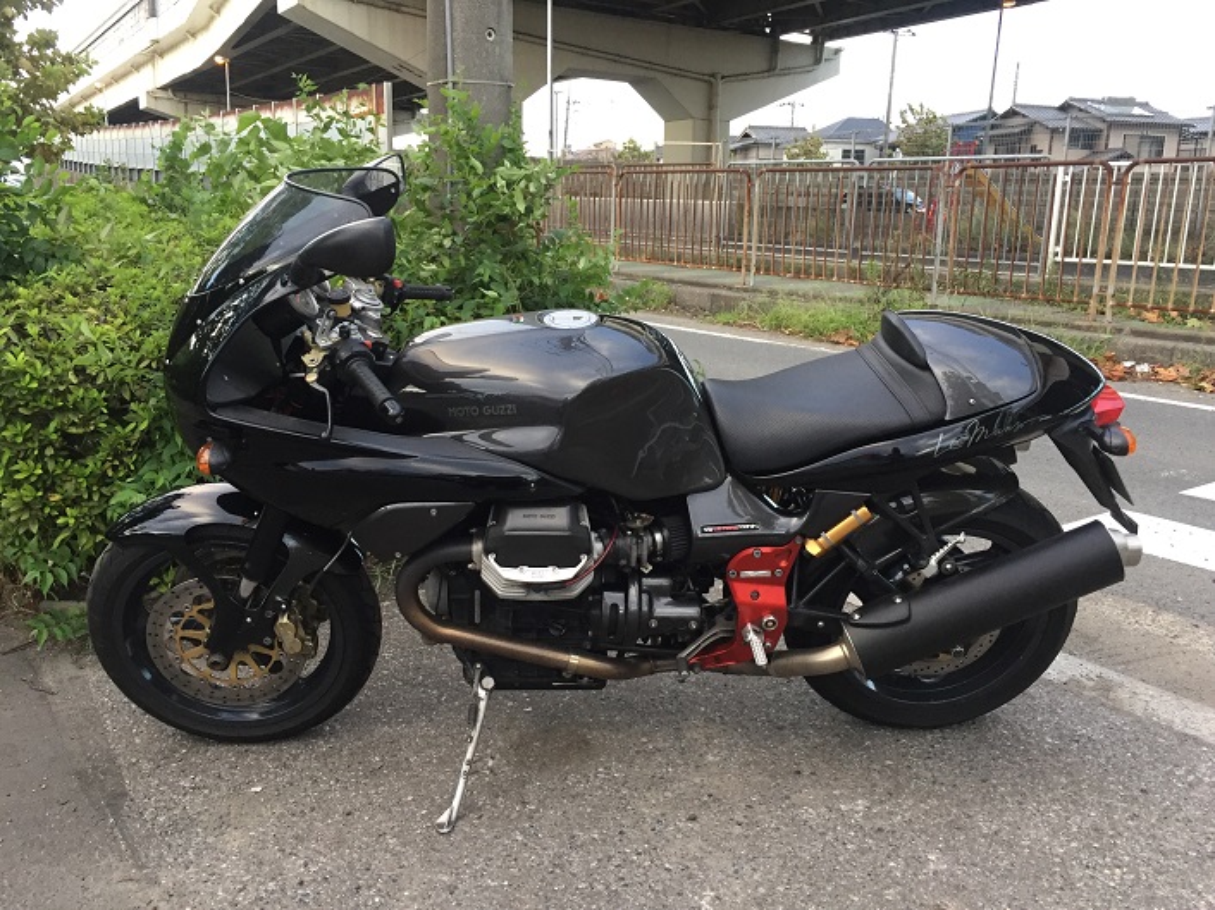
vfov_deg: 48.2
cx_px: 608
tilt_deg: -12.7
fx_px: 1018
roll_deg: -0.8
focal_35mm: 29
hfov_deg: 61.7
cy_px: 455
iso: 50
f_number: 2.2
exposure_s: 1/30
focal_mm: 4.15
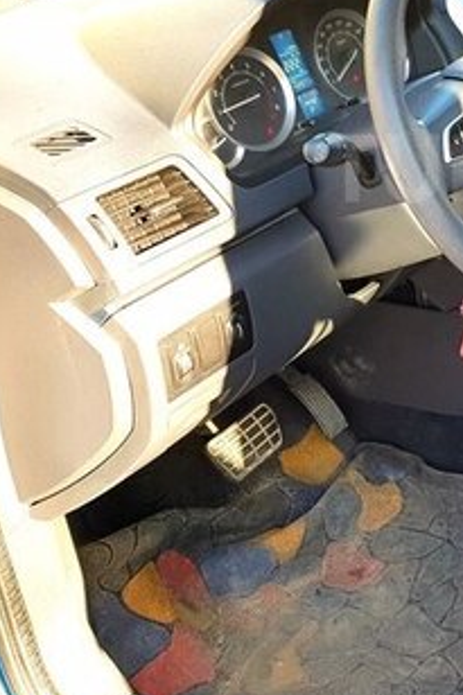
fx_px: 1120
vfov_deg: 33.8
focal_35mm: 58
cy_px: 168
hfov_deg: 21.6
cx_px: 558
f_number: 1.7
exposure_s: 1/134
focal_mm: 4.2
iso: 40
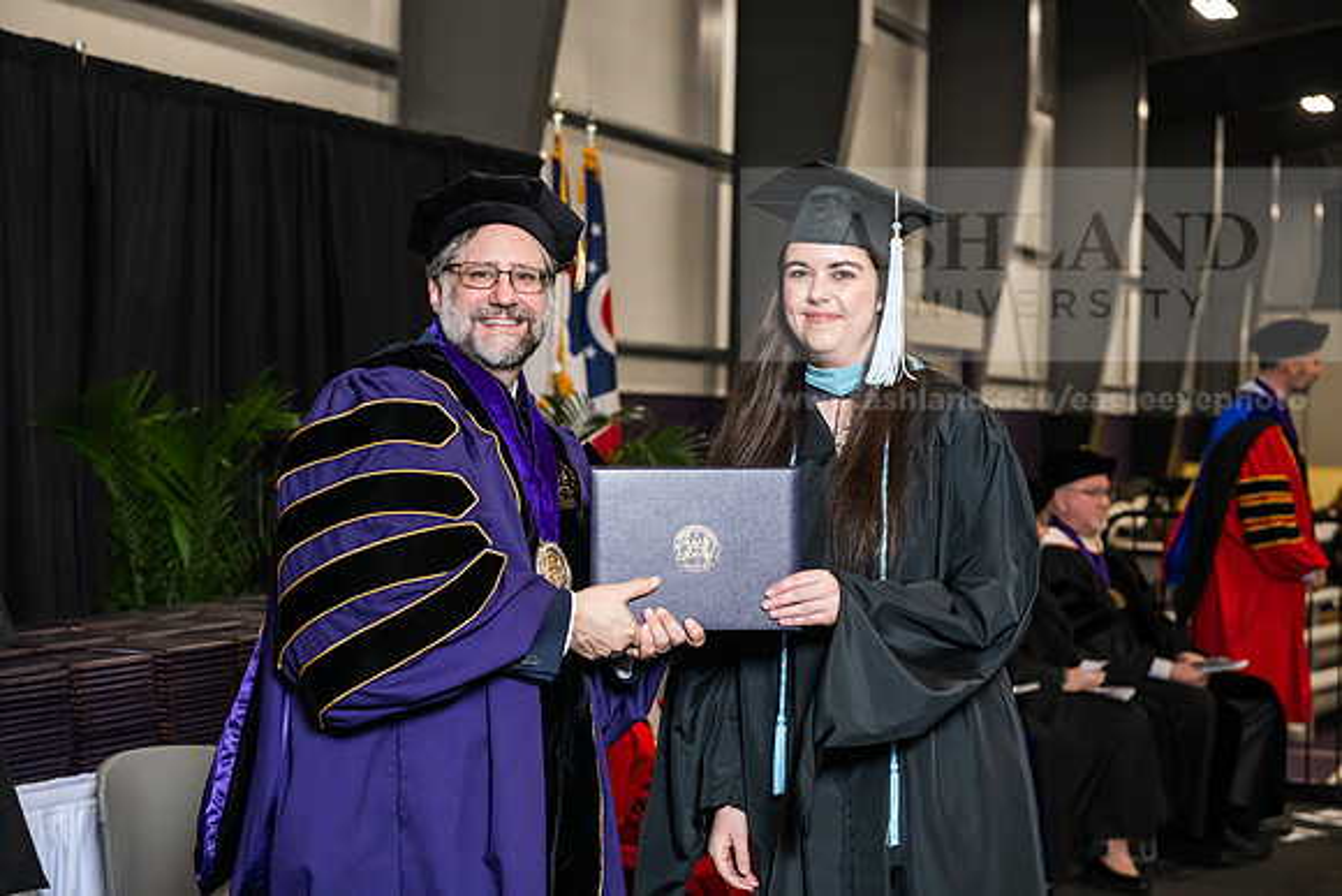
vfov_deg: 20.6
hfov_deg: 30.5
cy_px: 448
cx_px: 671
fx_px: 2461
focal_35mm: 66
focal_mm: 66
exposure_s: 1/200
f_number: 5
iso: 2000
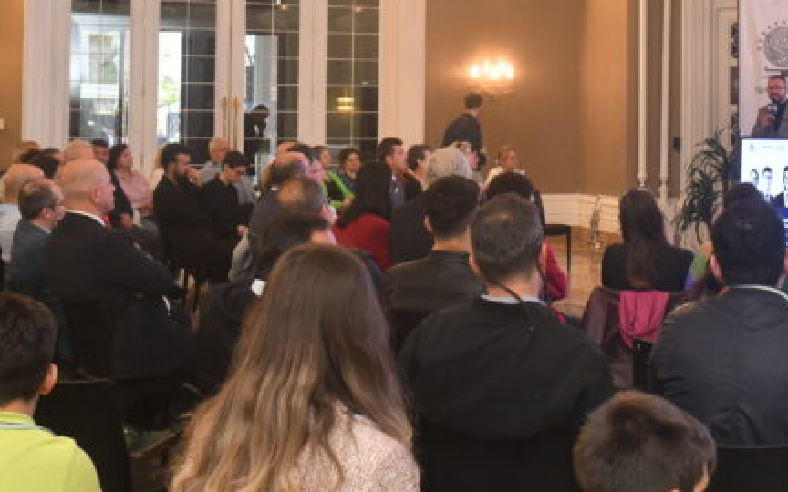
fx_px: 1246
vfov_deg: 22.0
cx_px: 606
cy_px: 72
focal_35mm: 58
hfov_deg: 34.3
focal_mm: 24
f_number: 5.6
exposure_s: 1/80
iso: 1250
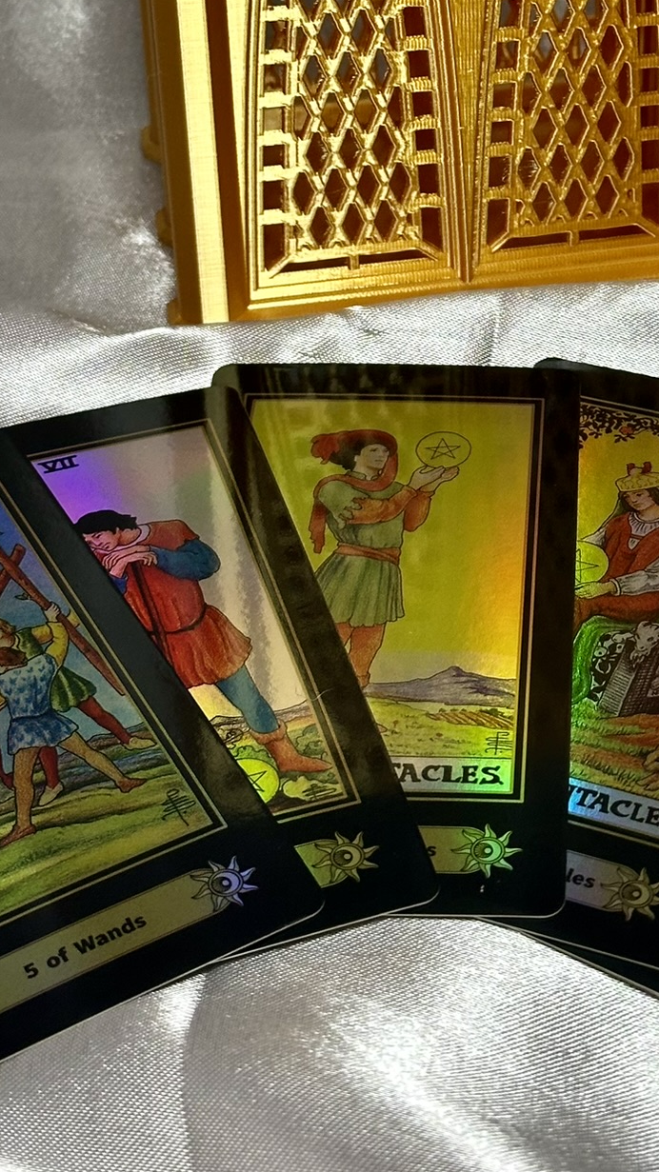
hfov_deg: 13.9
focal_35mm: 87
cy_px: 235
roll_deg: -0.7
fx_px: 2704
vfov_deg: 24.1
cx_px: 457
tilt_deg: -36.0
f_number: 1.78
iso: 80
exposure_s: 1/68
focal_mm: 6.86
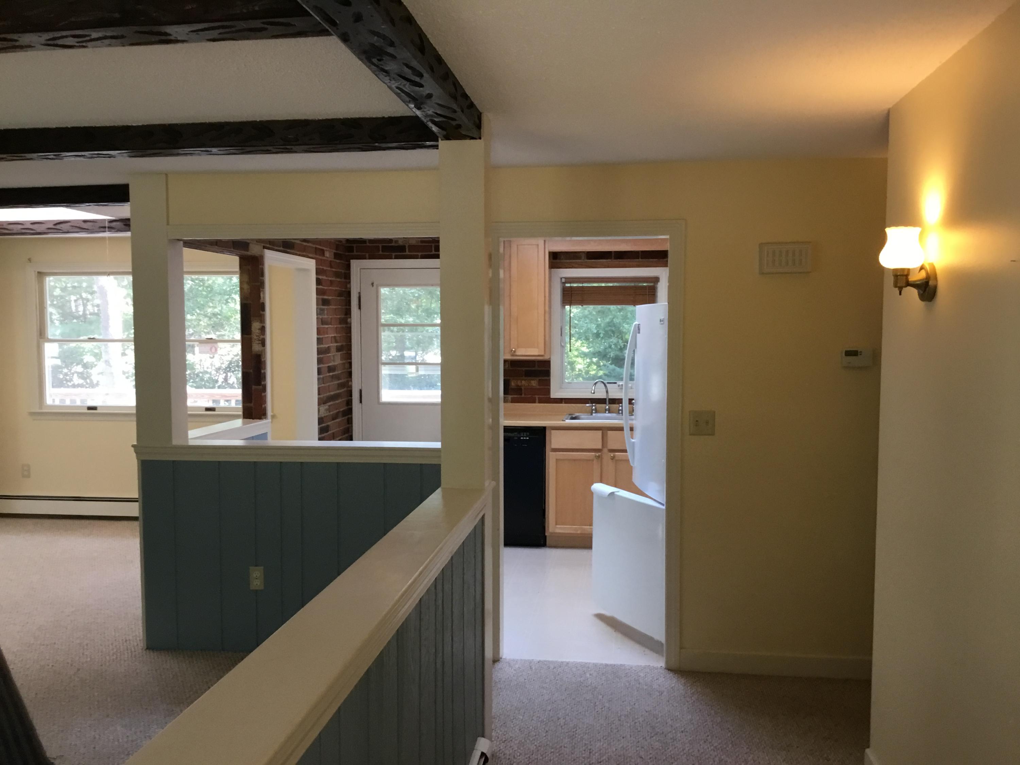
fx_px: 913
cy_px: 382
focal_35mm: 31
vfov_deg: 45.4
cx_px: 510
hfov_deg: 58.4
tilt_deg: -4.6
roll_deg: +1.3
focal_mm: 3.3
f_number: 2.4
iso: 80
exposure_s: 1/30
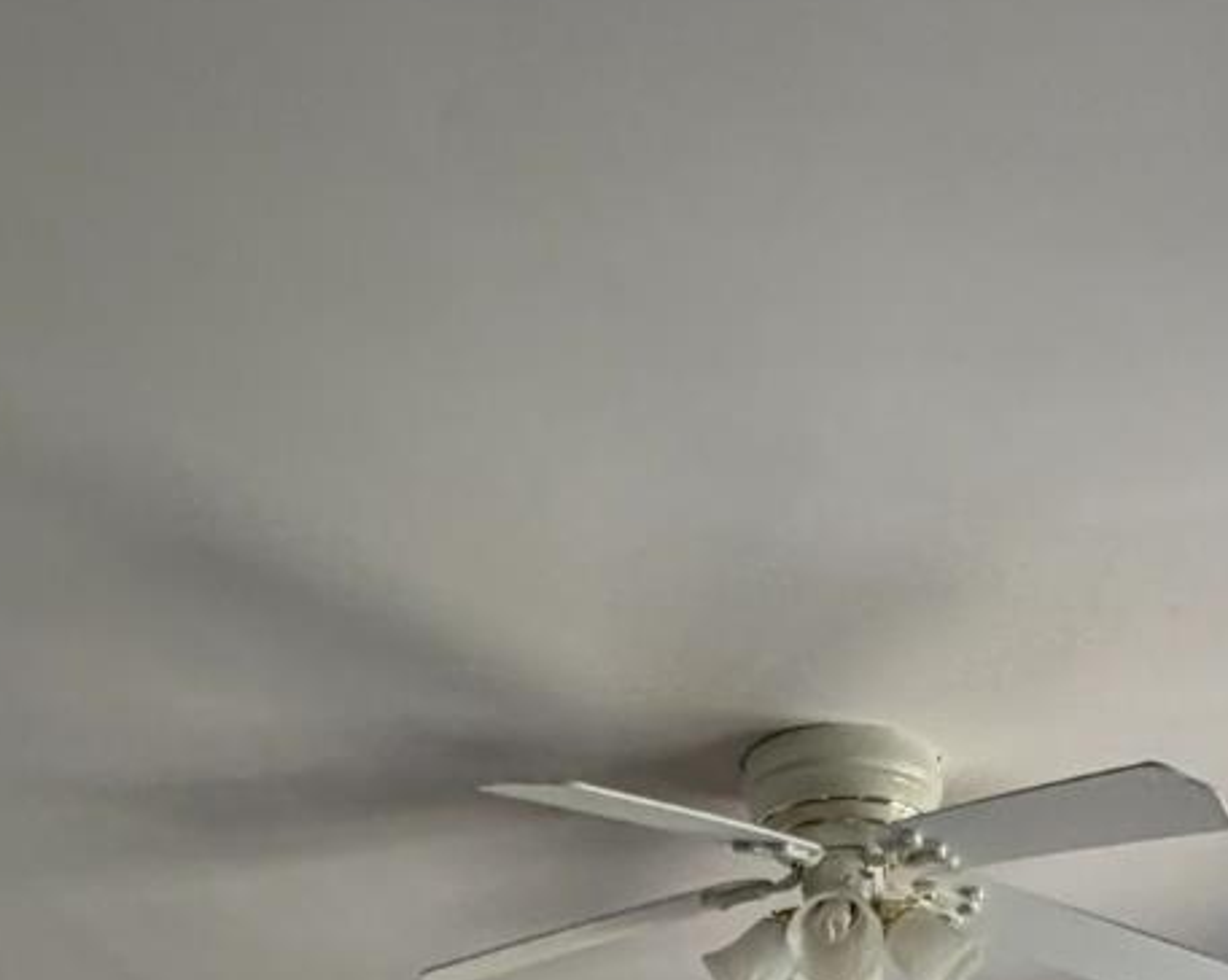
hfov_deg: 40.5
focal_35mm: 45
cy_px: 1431
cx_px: 856
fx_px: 1634
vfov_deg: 25.8
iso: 200
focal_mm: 2.22
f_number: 2.2
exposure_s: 1/121
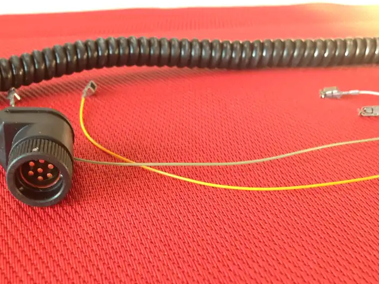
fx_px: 547
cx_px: 141
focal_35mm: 50
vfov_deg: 28.9
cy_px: 193
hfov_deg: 37.9
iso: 64
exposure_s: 1/24
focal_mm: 4.28
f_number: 2.4
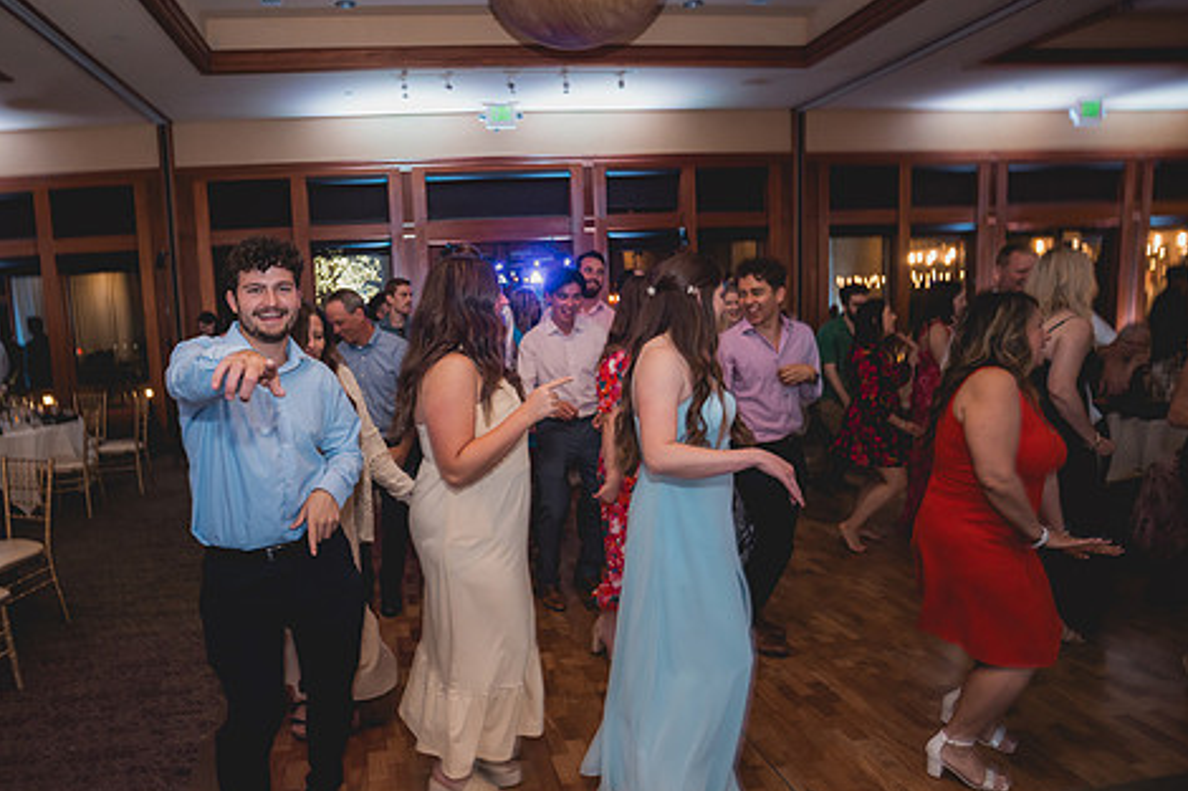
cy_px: 401
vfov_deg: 59.5
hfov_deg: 80.1
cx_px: 468
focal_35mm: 21
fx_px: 693
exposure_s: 1/50
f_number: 2.8
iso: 2500
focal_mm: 17
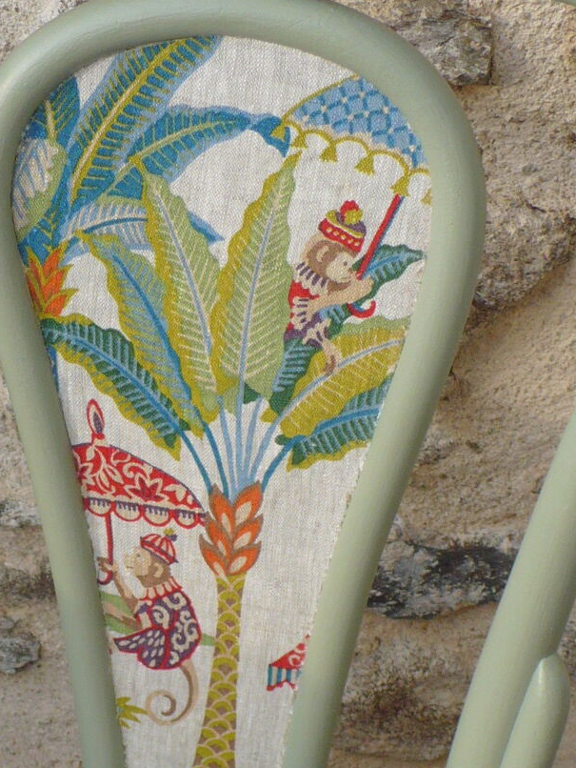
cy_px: 726
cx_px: 157
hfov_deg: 15.7
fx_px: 2084
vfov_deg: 20.3
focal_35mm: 94
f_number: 2.8
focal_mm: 6.1
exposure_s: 1/250
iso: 100
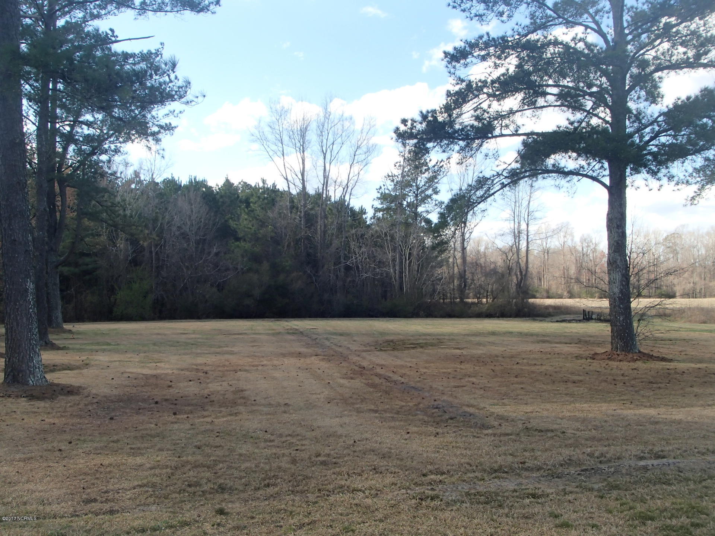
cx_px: 358
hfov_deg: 49.0
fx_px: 785
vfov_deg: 37.7
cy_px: 268
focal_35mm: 38
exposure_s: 1/200
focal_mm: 6.83
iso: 100
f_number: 4.6
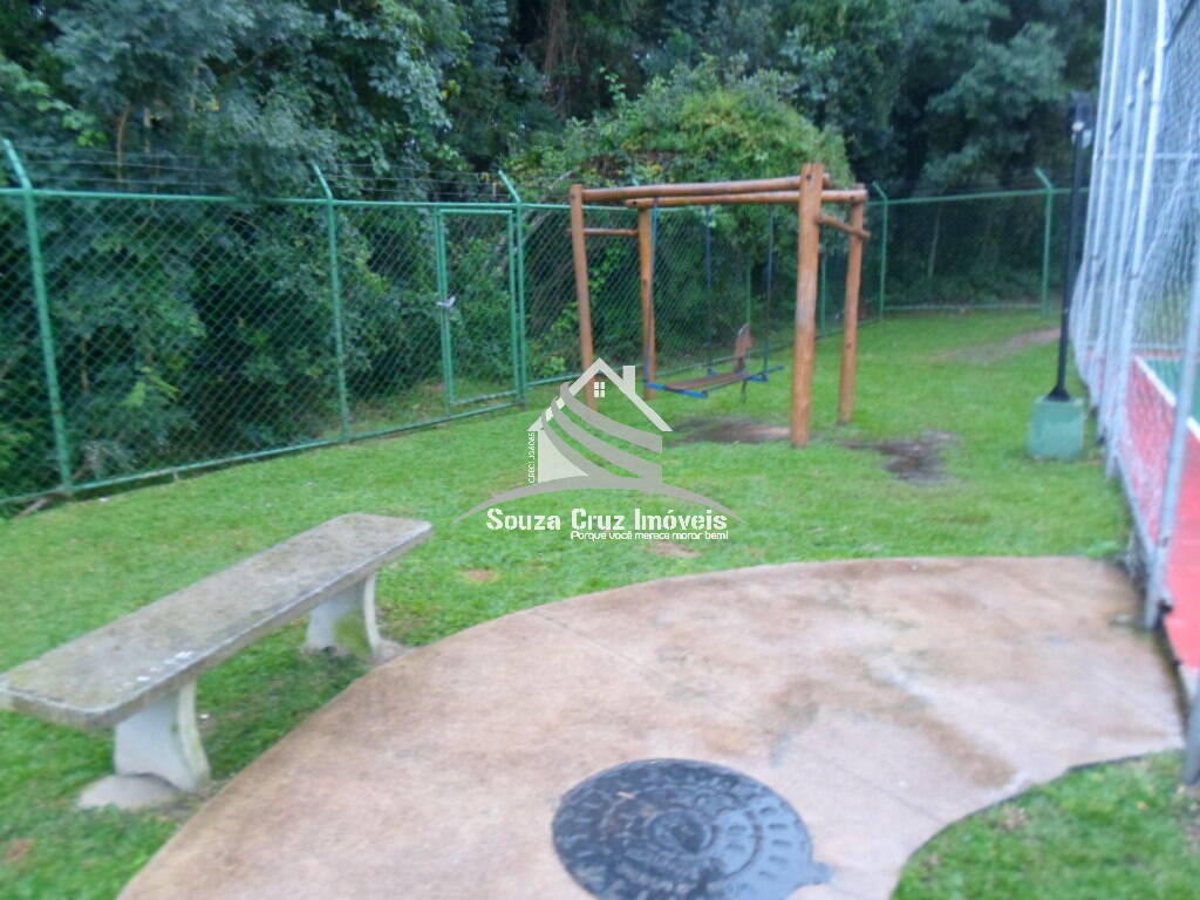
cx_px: 600
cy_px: 450
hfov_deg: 69.4
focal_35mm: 25
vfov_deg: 54.9
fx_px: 867
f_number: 2.5
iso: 160
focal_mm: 4.5
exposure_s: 1/30
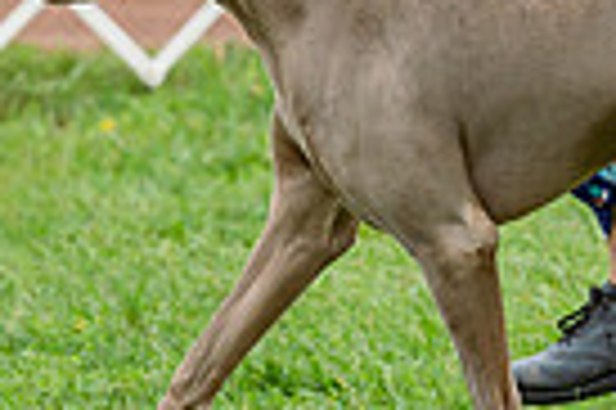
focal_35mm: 746
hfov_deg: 2.8
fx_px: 12750
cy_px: -124
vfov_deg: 1.8
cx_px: 180
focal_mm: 176
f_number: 4
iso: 640
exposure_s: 1/1250
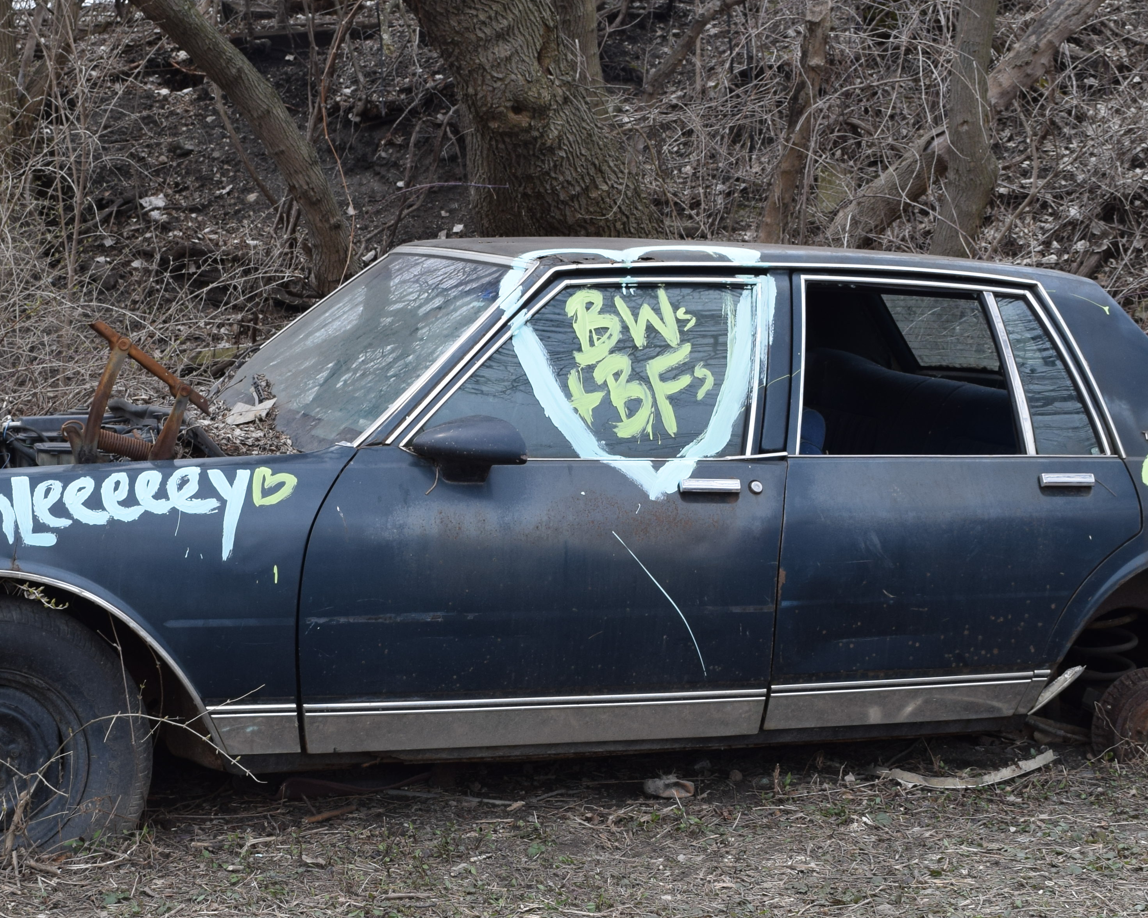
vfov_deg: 22.1
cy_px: 568
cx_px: 540
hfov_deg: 27.5
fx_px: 2344
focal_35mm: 69
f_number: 8
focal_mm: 24
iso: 220
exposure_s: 1/250
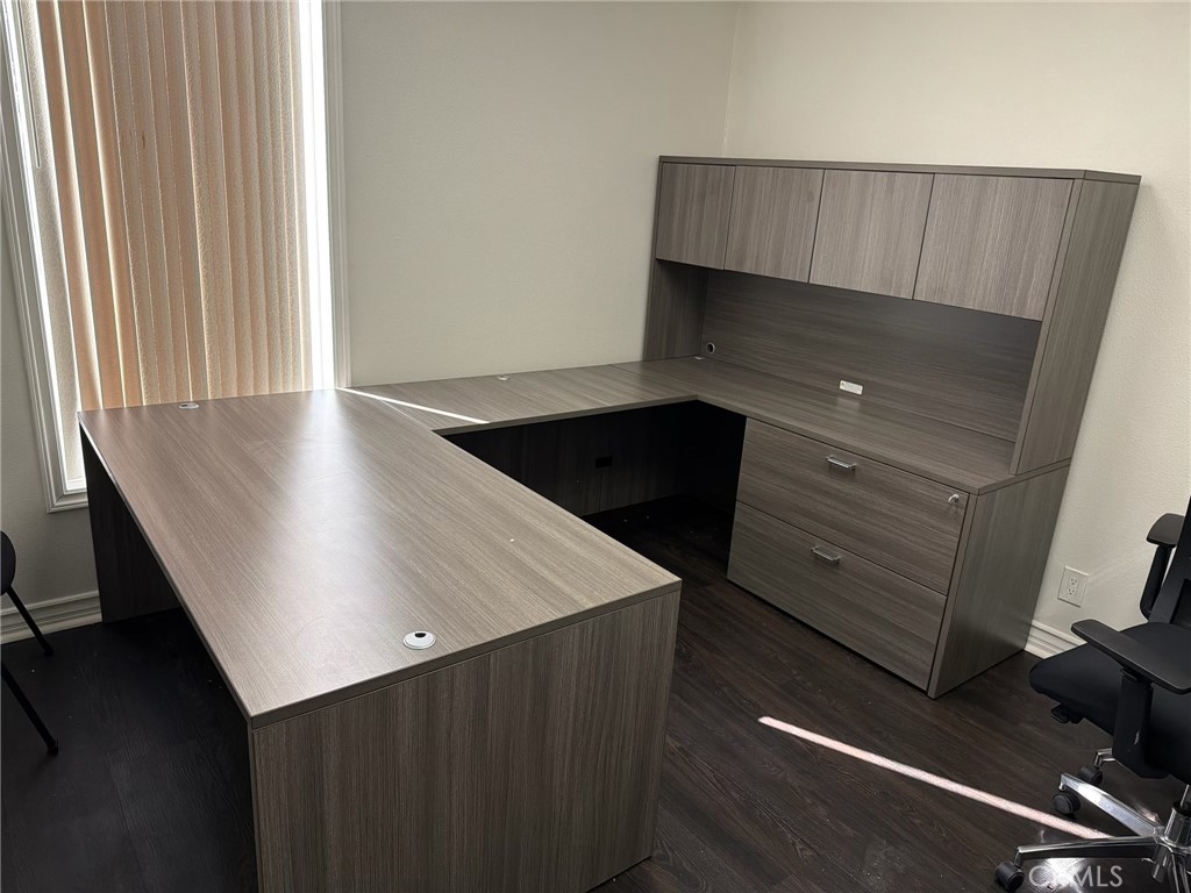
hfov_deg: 71.6
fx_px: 826
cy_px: 446
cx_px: 596
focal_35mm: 24
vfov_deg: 56.8
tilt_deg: -18.4
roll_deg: -4.4
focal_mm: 6.76
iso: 250
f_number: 1.78
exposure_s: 1/60
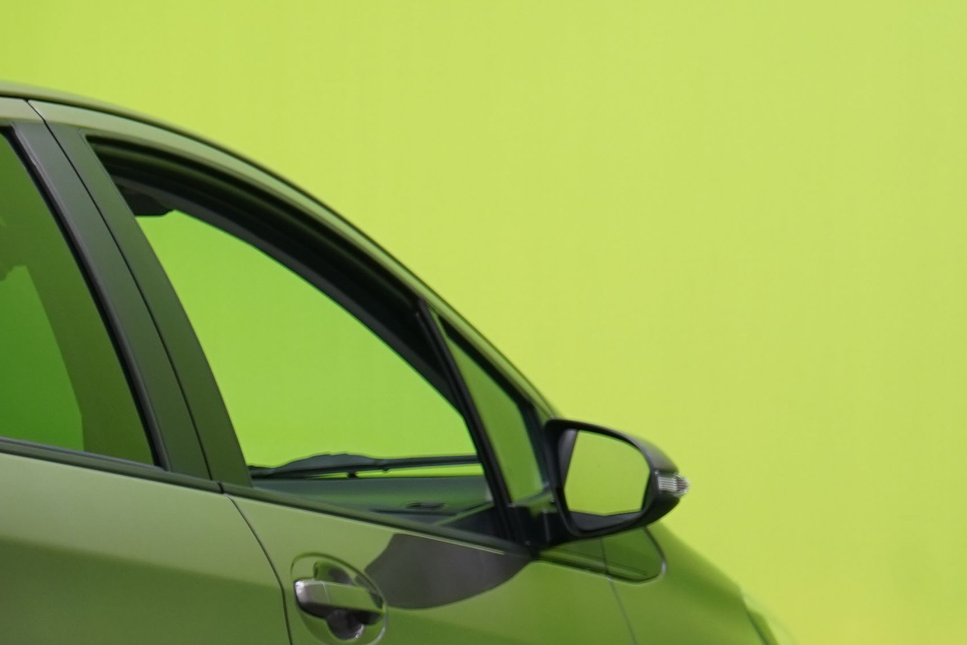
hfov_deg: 9.3
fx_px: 5803
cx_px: -394
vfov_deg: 6.3
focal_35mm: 216
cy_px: 638
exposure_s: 1/25
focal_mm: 61
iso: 400
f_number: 5.6
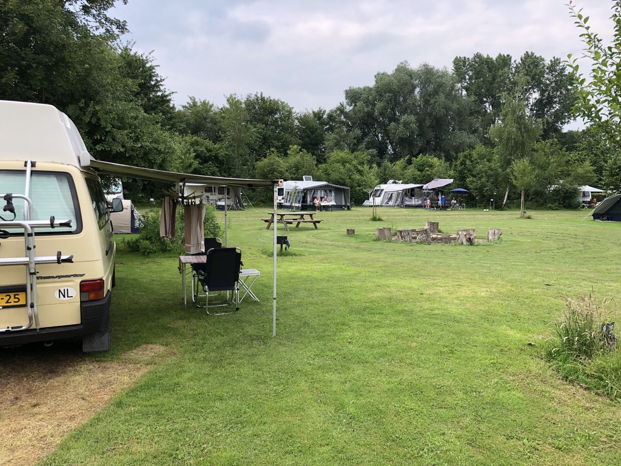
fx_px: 502
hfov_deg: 63.4
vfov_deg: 49.7
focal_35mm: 28
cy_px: 233
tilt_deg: -5.0
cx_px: 310
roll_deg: -2.0
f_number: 1.8
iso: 20
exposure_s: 1/631
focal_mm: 3.99
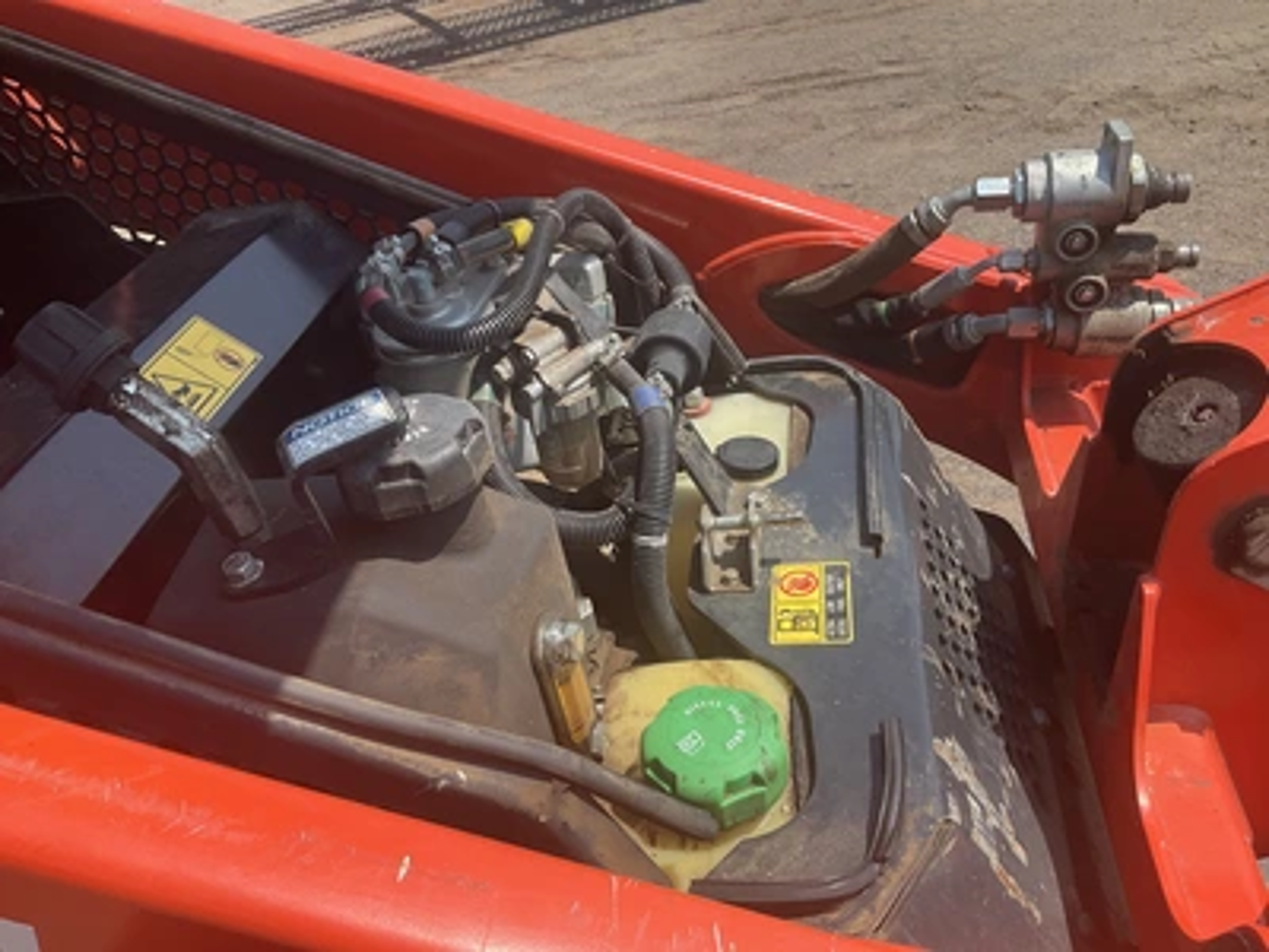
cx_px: 634
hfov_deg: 61.7
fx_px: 1063
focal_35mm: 29
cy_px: 476
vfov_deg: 48.2
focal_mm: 3
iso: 25
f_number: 1.8
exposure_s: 1/997
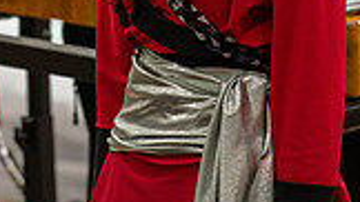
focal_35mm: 751
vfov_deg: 1.6
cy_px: -63
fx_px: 7167
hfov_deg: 2.9
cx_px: -4
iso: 4500
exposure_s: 1/500
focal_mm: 200
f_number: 4
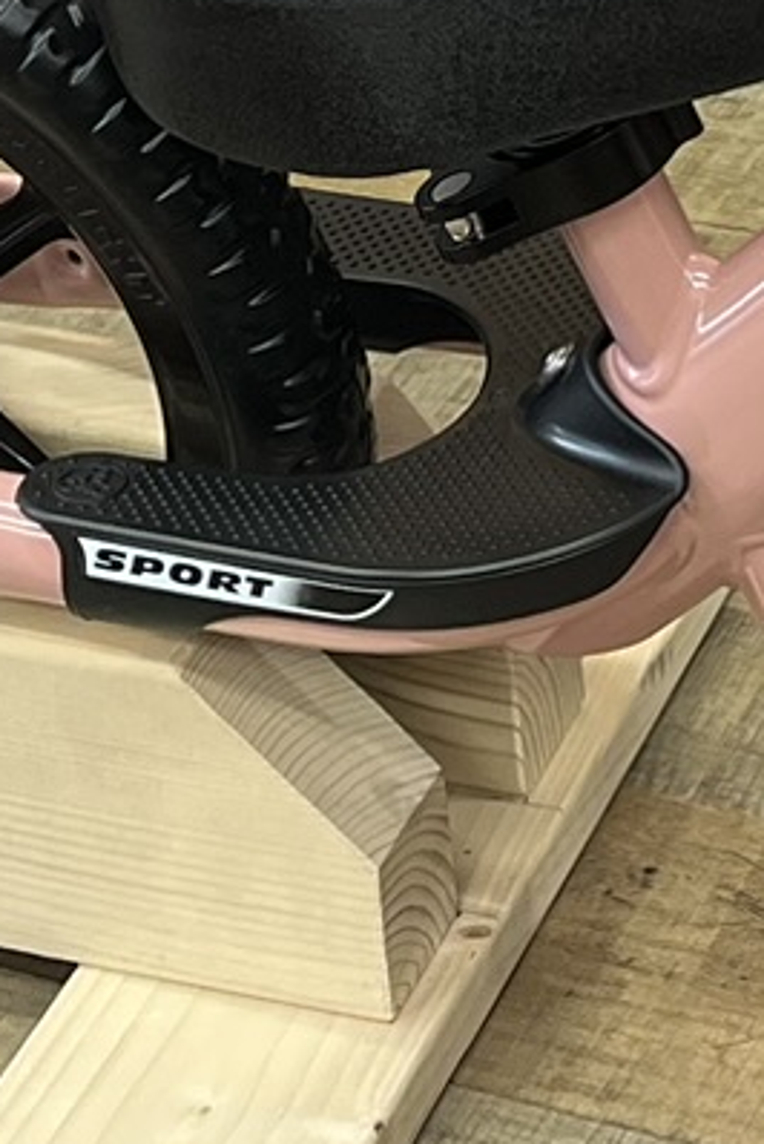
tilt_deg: -23.5
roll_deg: +2.7
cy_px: -526
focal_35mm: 139
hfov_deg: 9.6
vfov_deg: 13.9
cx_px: 1180
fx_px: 4417
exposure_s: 1/102
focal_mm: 5.1
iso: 125
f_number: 1.6
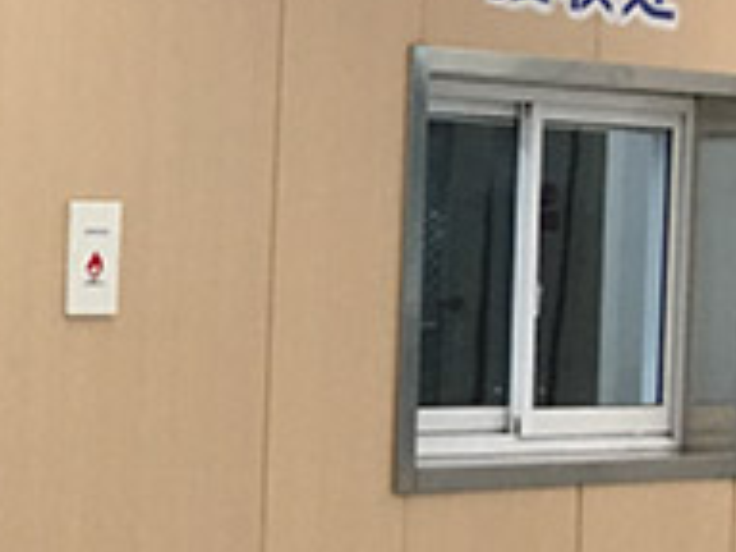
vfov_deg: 12.2
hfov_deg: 14.4
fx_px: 2573
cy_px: 234
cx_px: -579
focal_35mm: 121
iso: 64
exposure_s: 1/17
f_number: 2.2
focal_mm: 4.15
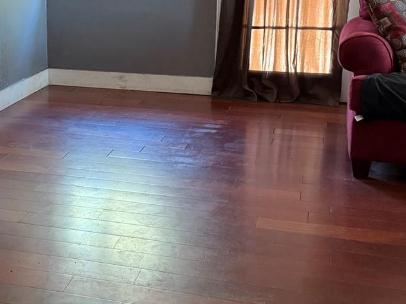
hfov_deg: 30.6
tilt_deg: -12.2
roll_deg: +1.2
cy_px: 97
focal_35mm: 61
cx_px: 59
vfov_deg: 23.9
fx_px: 715
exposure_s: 1/40
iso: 640
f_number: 1.78
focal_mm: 6.76
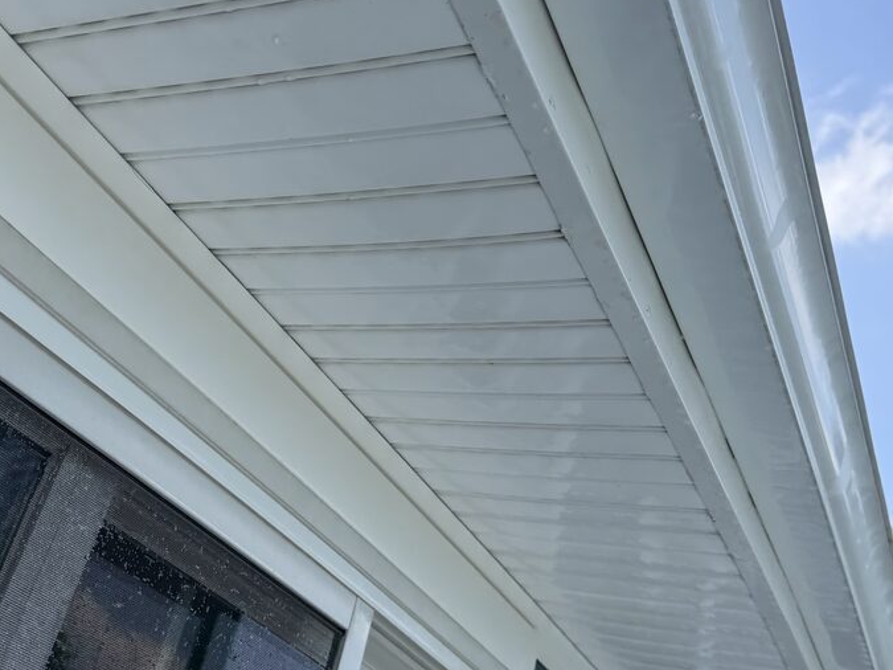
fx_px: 825
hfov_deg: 56.8
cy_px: 313
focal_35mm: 32
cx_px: 443
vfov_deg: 44.1
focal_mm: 6.76
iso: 100
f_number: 1.78
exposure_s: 1/3145
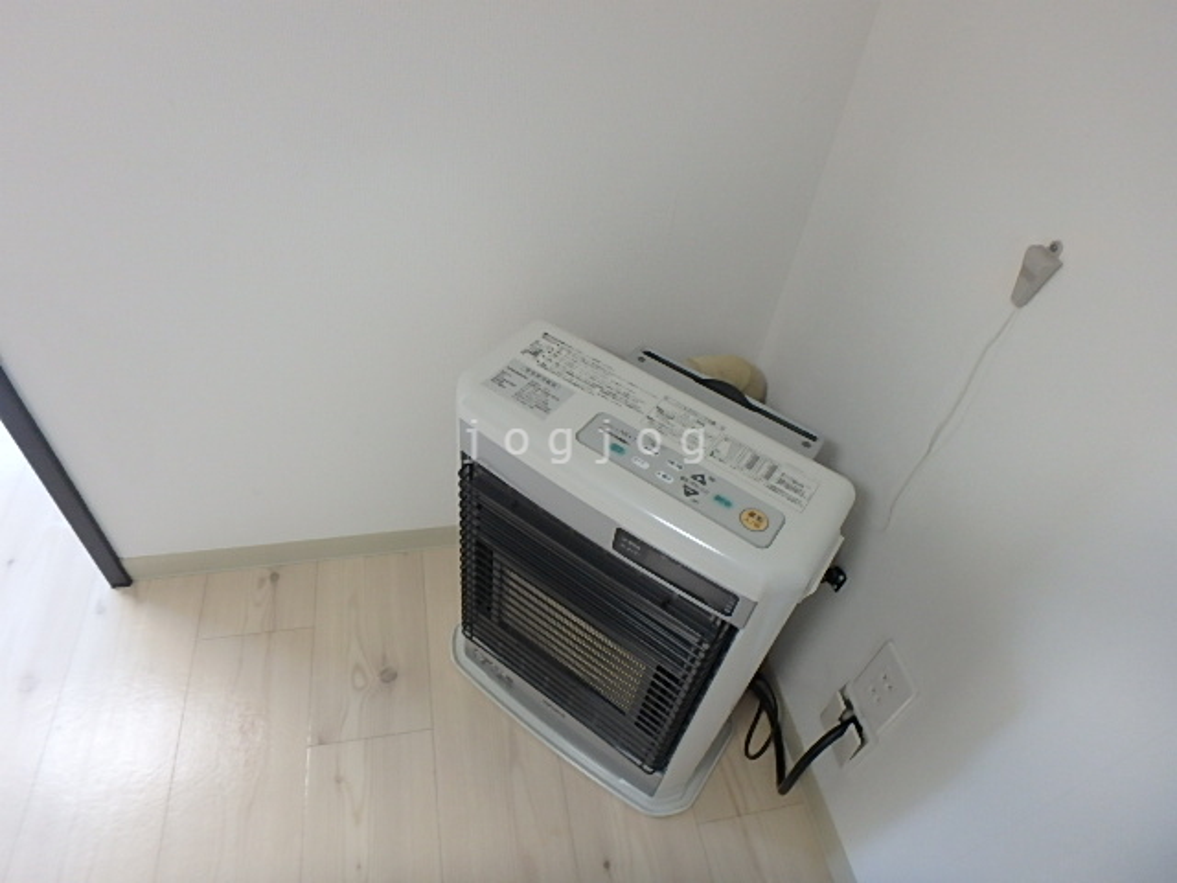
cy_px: 442
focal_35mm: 21
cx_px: 588
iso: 250
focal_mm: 3.7
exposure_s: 1/30
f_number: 3.5
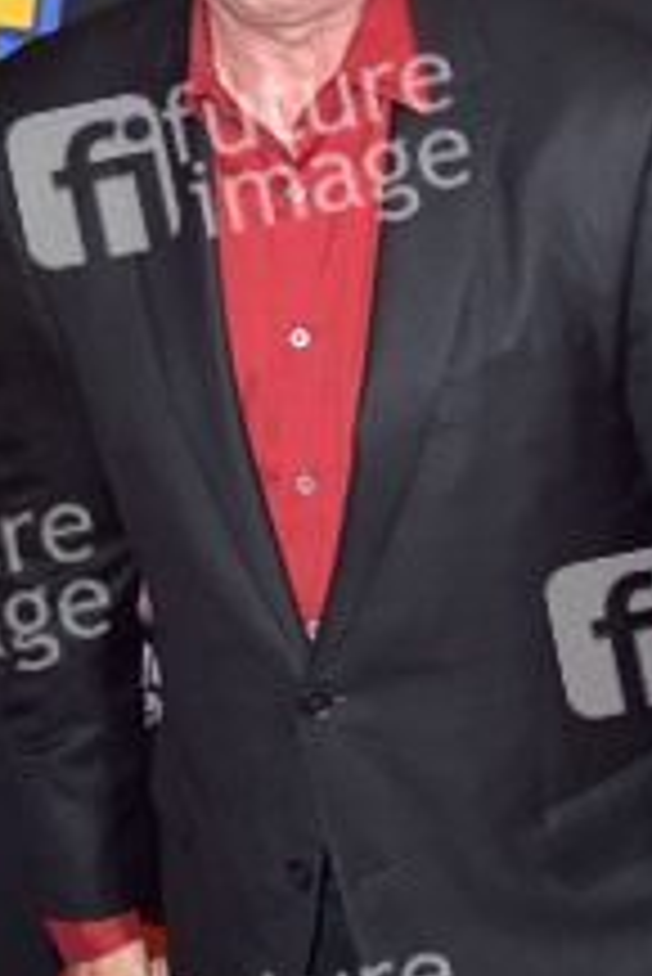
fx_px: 3905
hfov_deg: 9.5
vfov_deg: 14.2
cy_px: 387
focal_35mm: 144
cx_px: 371
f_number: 7.1
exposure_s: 1/200
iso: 500
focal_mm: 78
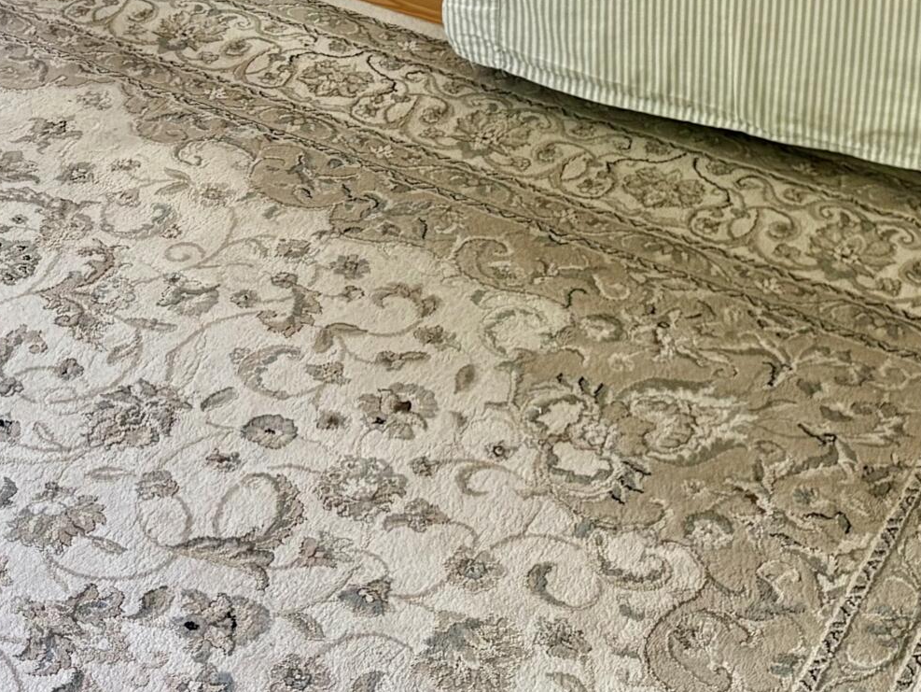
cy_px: -346
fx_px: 2103
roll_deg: -0.3
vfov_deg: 16.9
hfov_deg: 24.5
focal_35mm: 79
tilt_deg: -18.6
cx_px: 267
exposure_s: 1/186
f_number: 1.6
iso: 125
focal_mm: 5.96
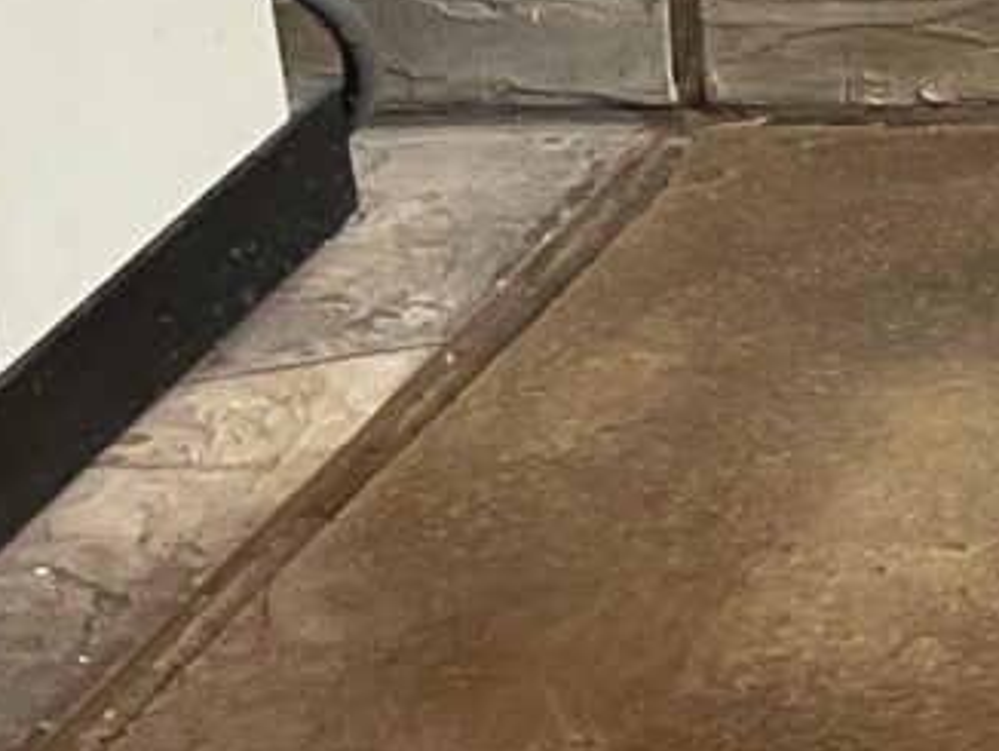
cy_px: -267
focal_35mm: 204
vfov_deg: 7.2
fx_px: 5892
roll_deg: -0.3
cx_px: 3512
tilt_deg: -17.8
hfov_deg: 7.7
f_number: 1.6
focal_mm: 5.1
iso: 125
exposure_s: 1/121
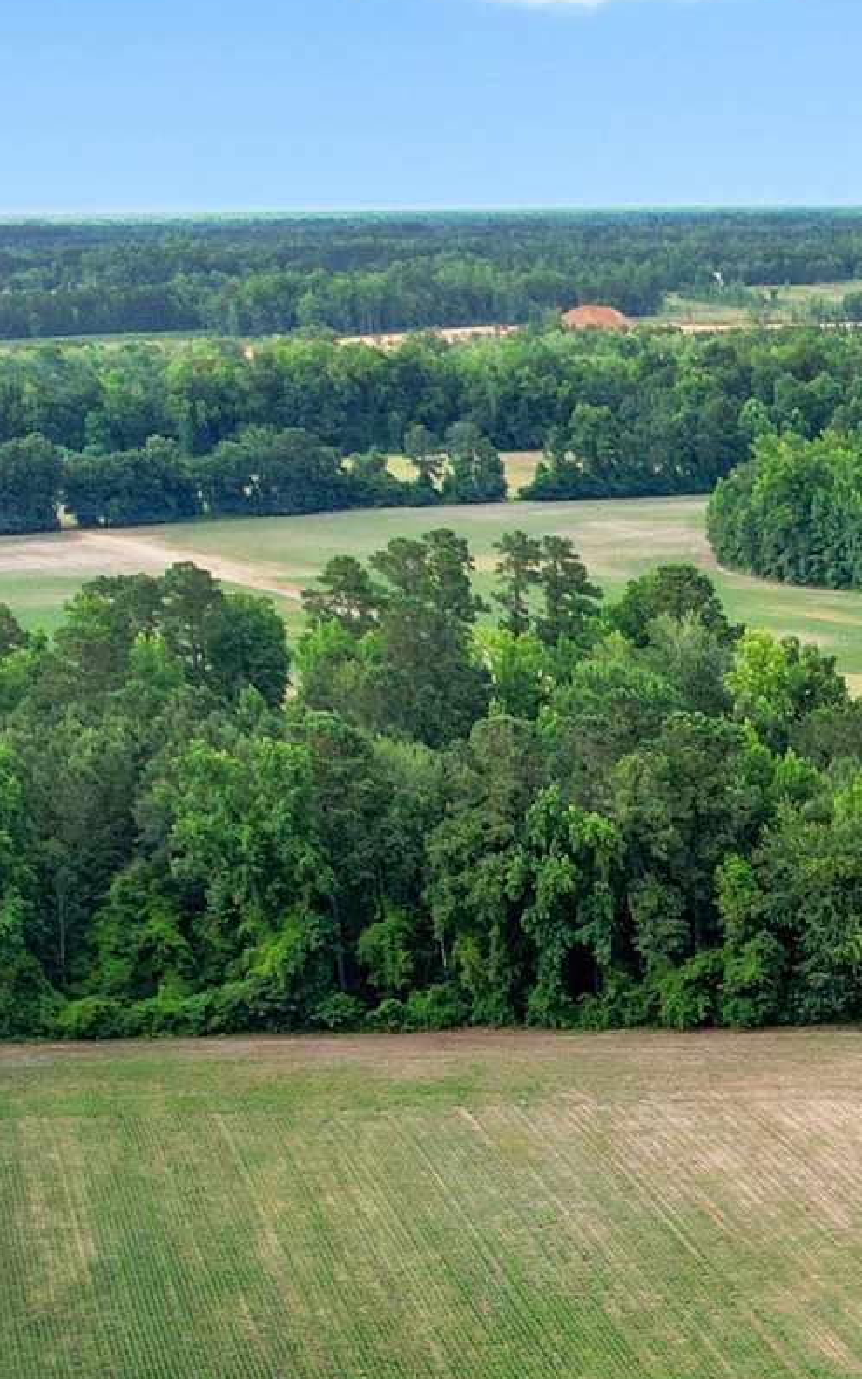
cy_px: 1452
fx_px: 3270
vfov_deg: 22.7
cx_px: 1391
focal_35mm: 87
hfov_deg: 13.9
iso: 100
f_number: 2.8
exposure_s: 1/80
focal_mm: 8.38
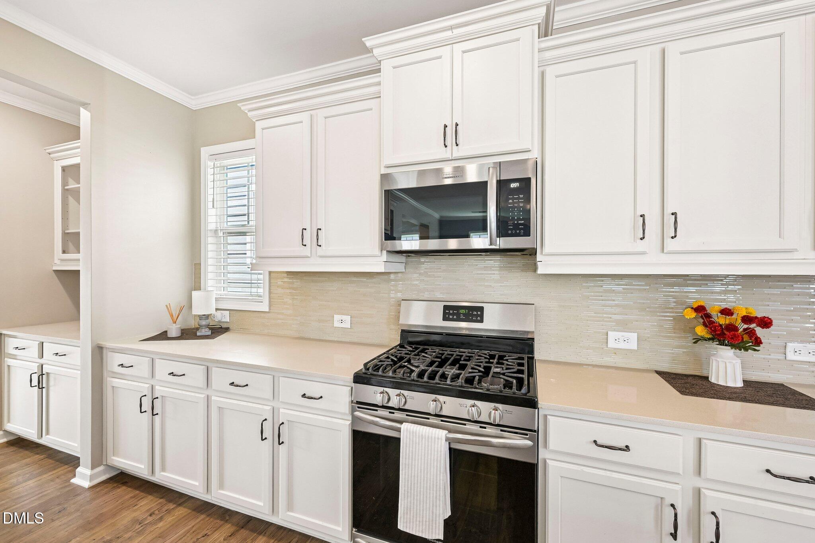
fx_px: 317
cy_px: 272
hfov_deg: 104.3
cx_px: 408
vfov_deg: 81.2
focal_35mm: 14
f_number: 8
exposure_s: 1/13
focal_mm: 14
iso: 400
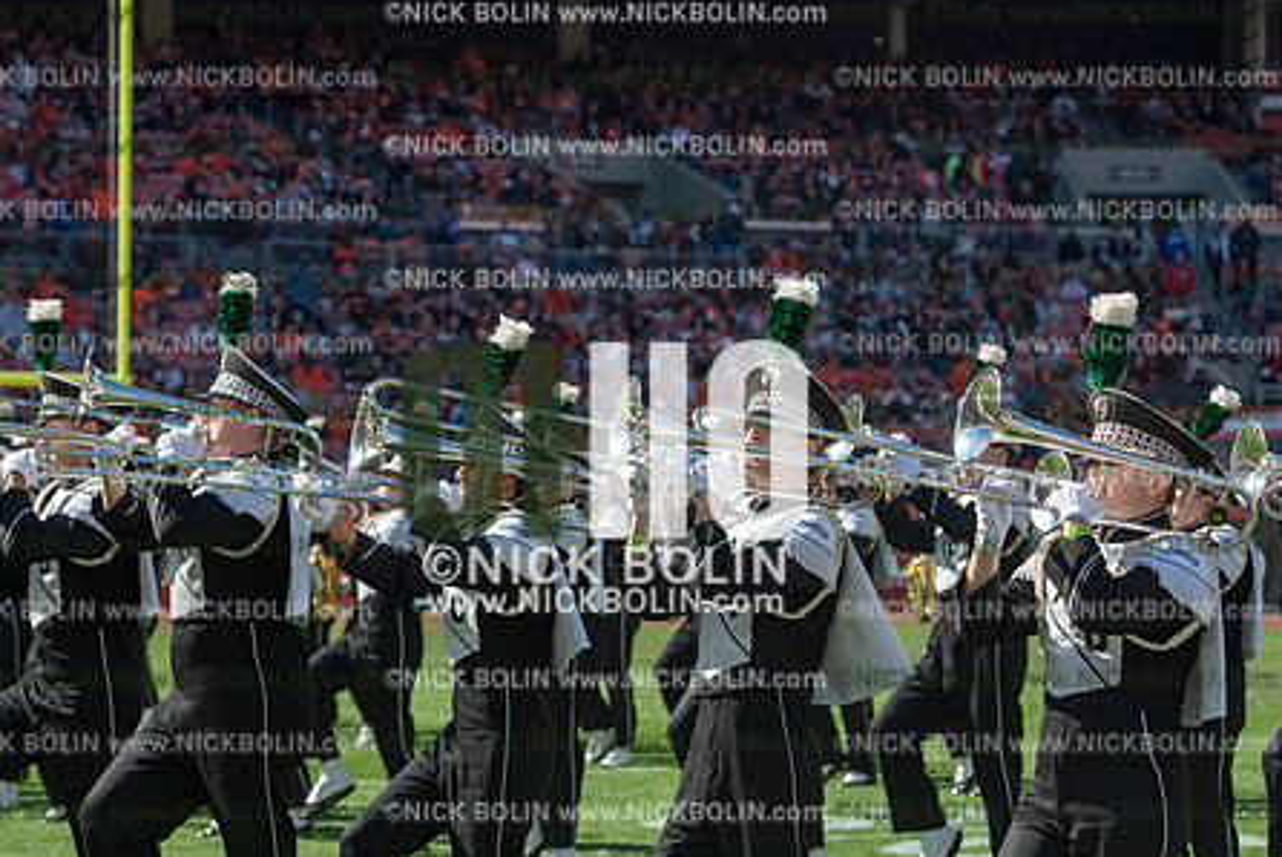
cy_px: 479
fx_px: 4632
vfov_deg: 10.6
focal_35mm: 130
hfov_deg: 15.8
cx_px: 604
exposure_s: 1/2000
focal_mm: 100
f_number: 5
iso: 400
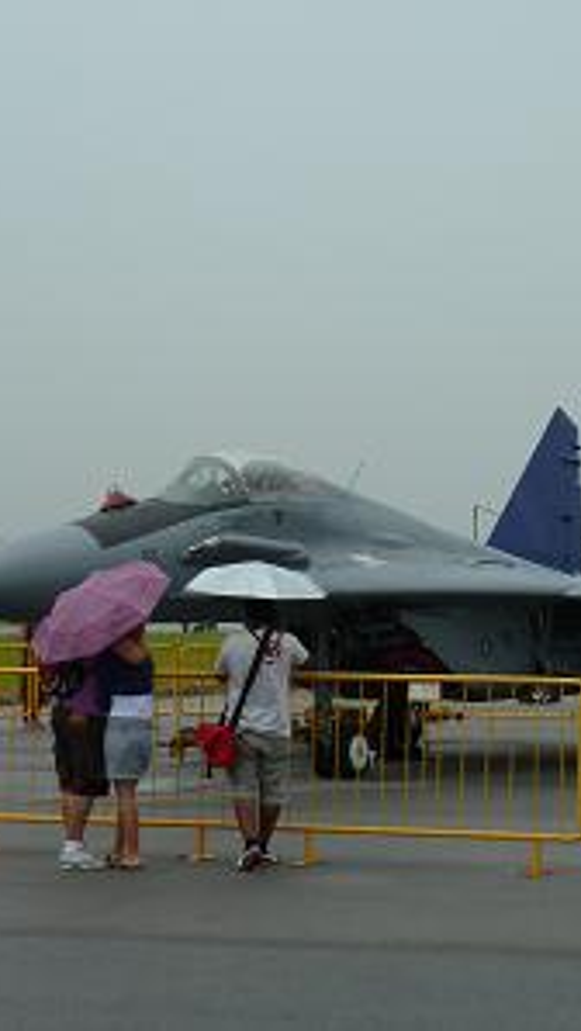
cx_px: 498
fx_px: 2679
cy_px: 516
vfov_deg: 21.8
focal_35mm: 98
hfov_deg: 12.3
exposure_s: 1/250
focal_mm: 11
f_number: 4.1
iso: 80
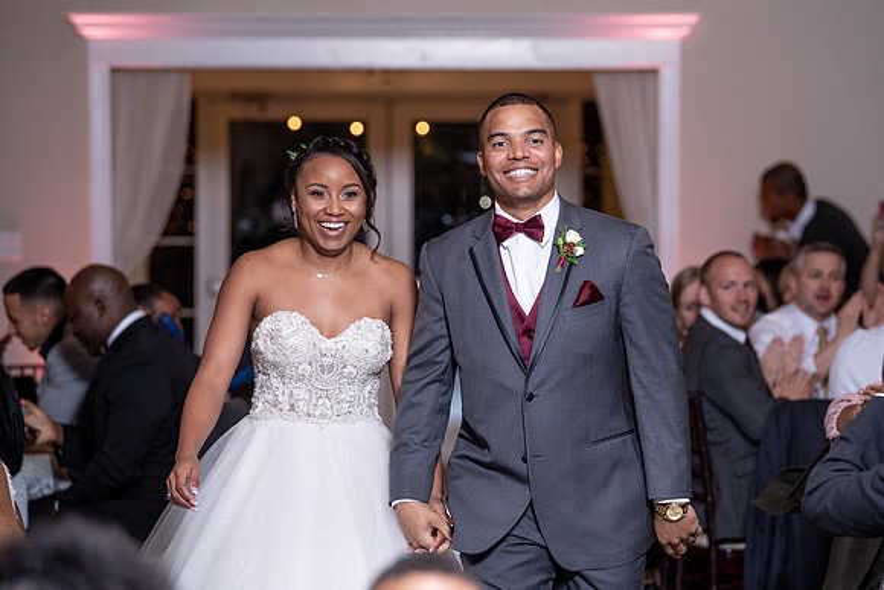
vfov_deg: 8.5
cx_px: 496
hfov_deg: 12.7
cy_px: 266
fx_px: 3979
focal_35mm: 162
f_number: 4
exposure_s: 1/200
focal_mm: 142
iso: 800
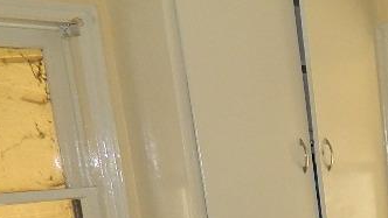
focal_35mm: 84
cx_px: 508
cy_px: 382
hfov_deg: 22.5
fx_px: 864
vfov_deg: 13.1
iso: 180
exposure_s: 1/30
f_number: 3.1
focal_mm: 4.5
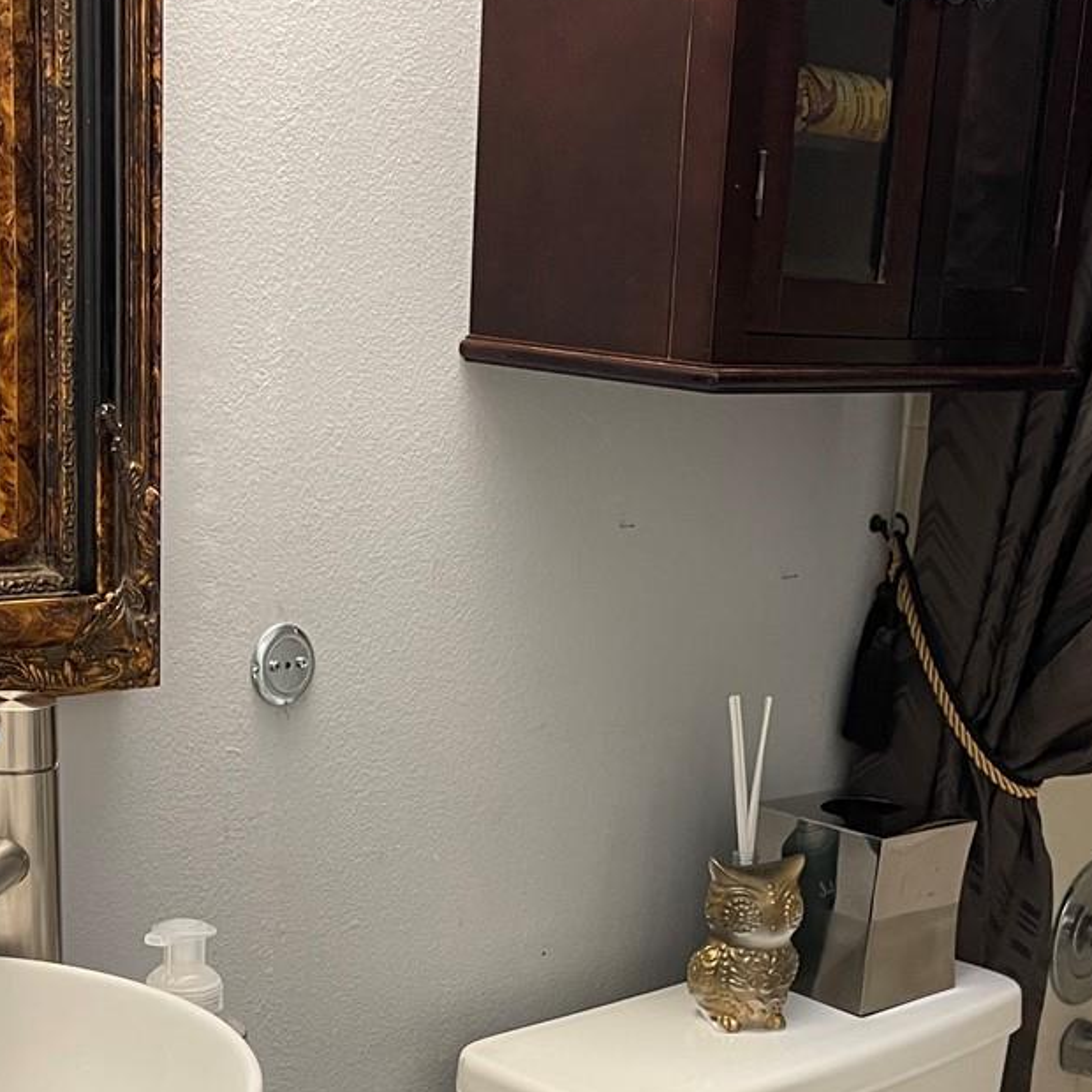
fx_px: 2034
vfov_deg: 29.3
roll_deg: -4.2
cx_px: 696
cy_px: 889
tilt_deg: -17.6
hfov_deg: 29.9
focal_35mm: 57
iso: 250
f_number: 1.6
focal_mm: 5.1
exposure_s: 1/60
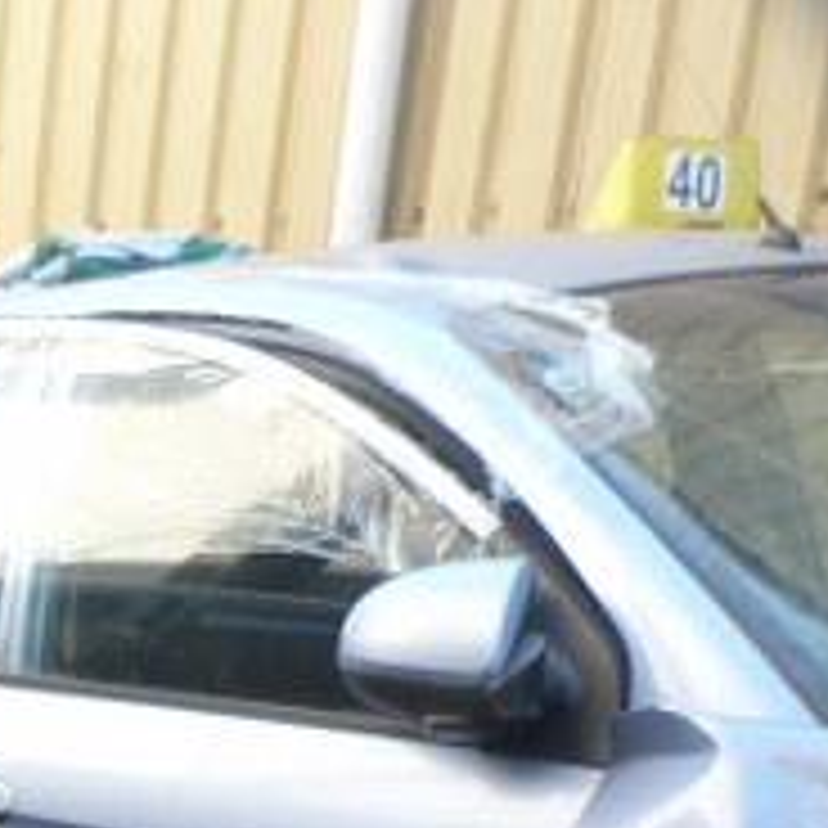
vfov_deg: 16.4
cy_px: 1269
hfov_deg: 14.4
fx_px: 2598
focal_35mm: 96
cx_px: -932
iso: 80
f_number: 2.8
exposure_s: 1/80
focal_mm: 4.5
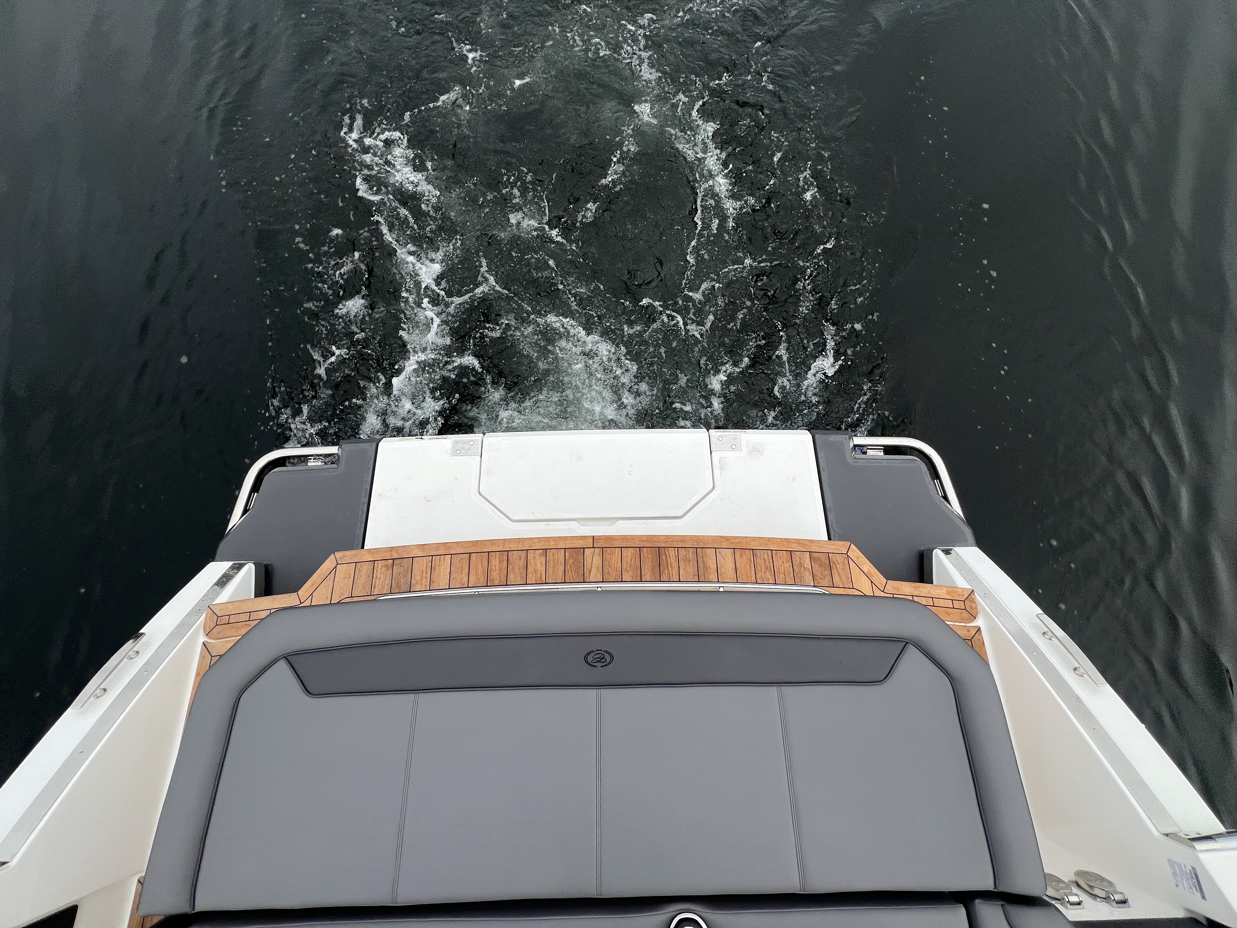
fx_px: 465
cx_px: 618
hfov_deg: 106.2
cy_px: 464
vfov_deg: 89.9
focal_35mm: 13
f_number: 1.8
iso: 32
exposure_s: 1/218
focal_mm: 1.57
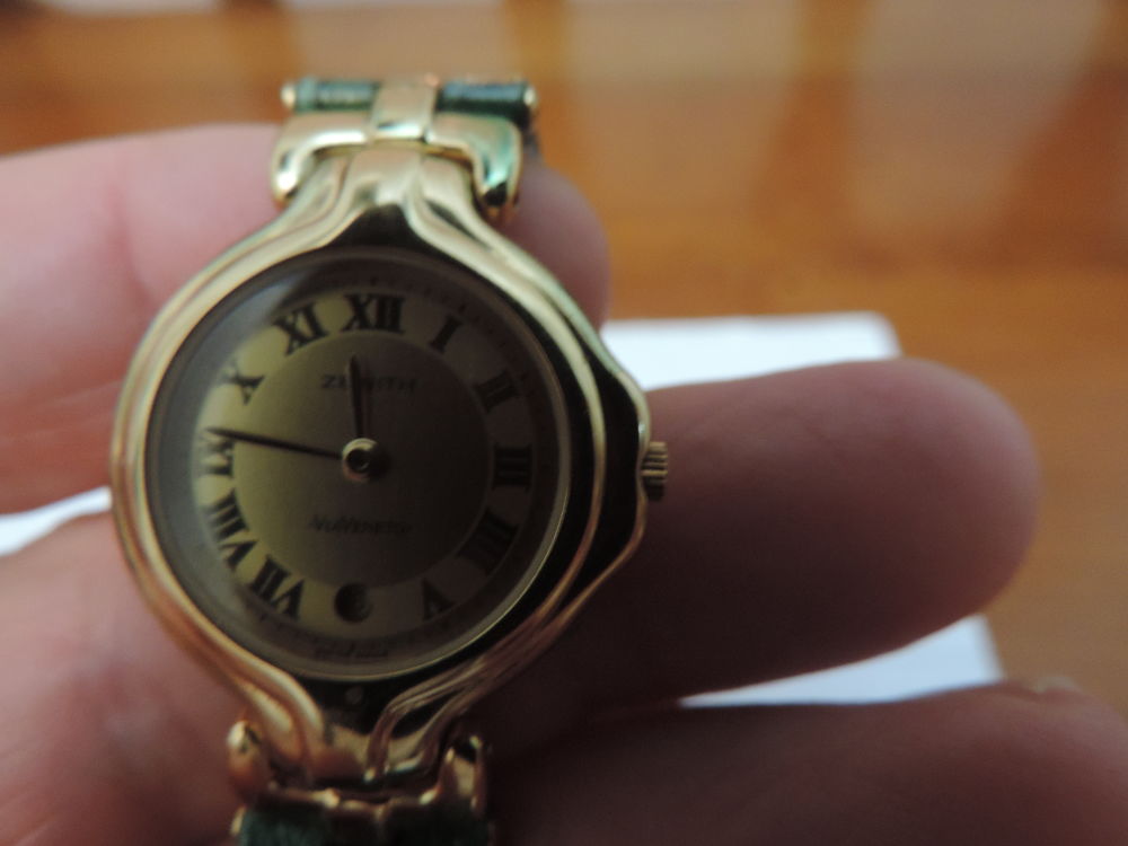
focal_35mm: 24
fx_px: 782
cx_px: 564
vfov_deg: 56.8
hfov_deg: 71.6
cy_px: 423
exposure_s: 1/8
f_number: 3
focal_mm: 4.3
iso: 560
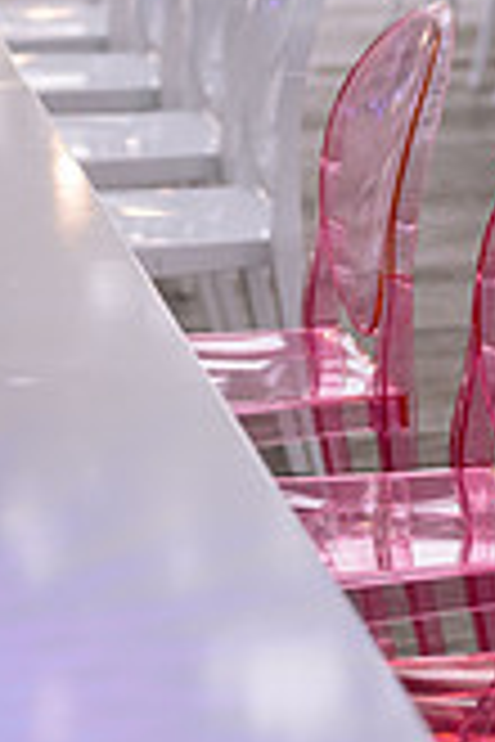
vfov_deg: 15.1
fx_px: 2805
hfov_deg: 10.1
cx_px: 333
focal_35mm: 136
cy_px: 436
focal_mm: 50
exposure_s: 1/200
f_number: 2
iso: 800
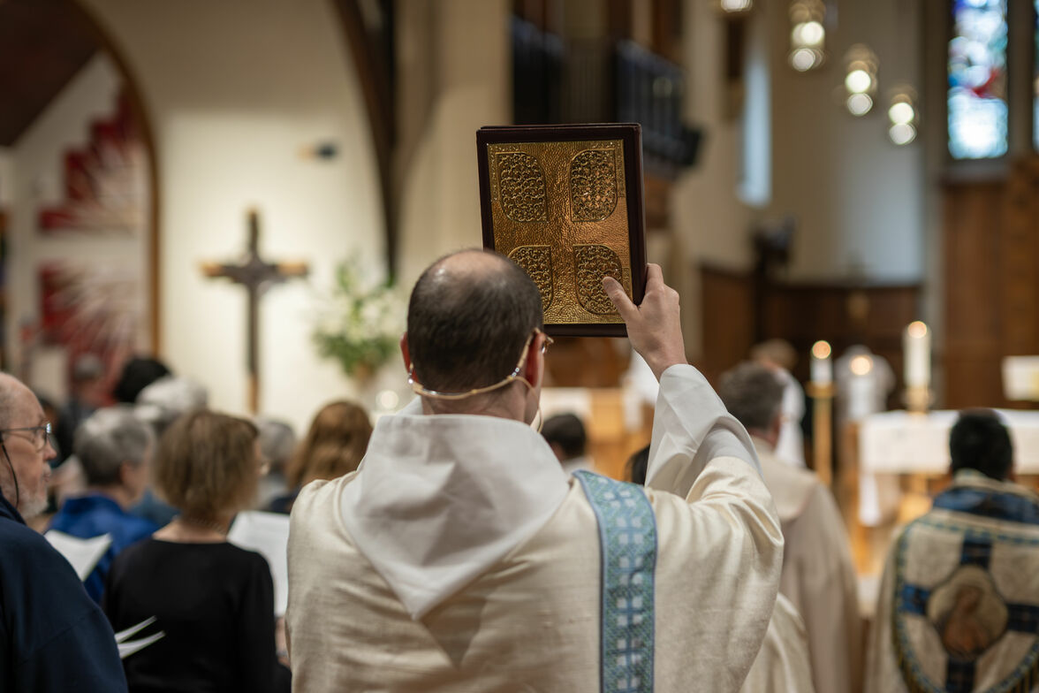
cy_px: 346
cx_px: 520
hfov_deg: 27.0
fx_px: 2164
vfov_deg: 18.2
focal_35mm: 75
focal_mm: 50
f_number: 1.6
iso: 320
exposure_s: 1/160
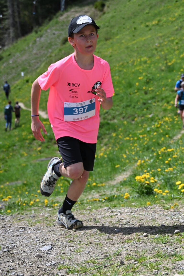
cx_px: 92
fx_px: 759
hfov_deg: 13.8
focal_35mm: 99
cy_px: 138
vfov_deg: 20.6
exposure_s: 1/4000
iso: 900
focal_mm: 66
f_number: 6
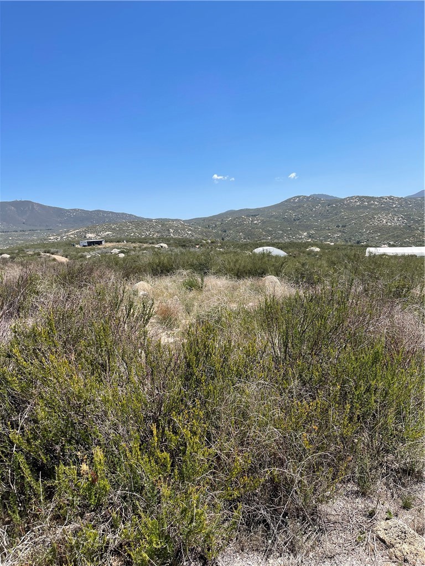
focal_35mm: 26
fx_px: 426
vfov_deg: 67.3
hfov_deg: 53.1
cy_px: 283
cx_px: 212
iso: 32
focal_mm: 5.1
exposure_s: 1/3086
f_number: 1.6
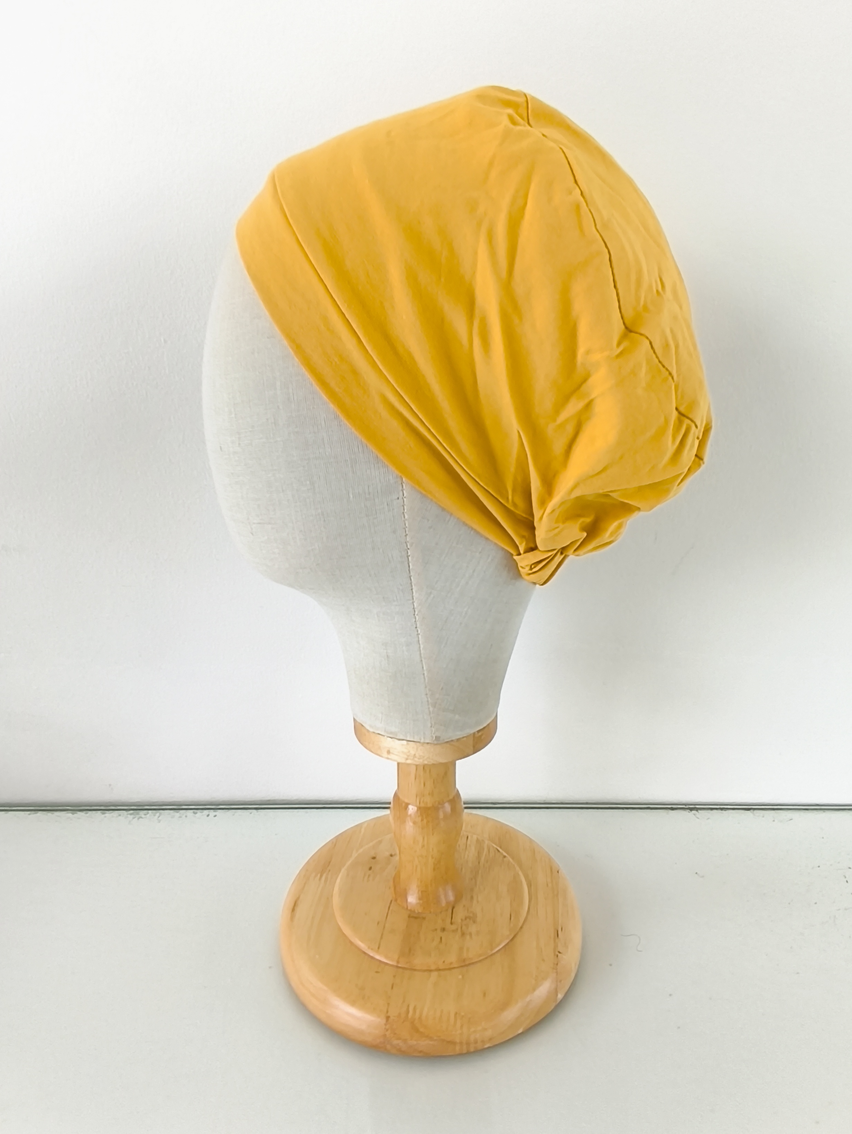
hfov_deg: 58.9
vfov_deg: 73.9
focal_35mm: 23
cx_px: 426
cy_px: 567
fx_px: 754
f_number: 2.2
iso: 50
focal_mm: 1.65
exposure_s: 1/60
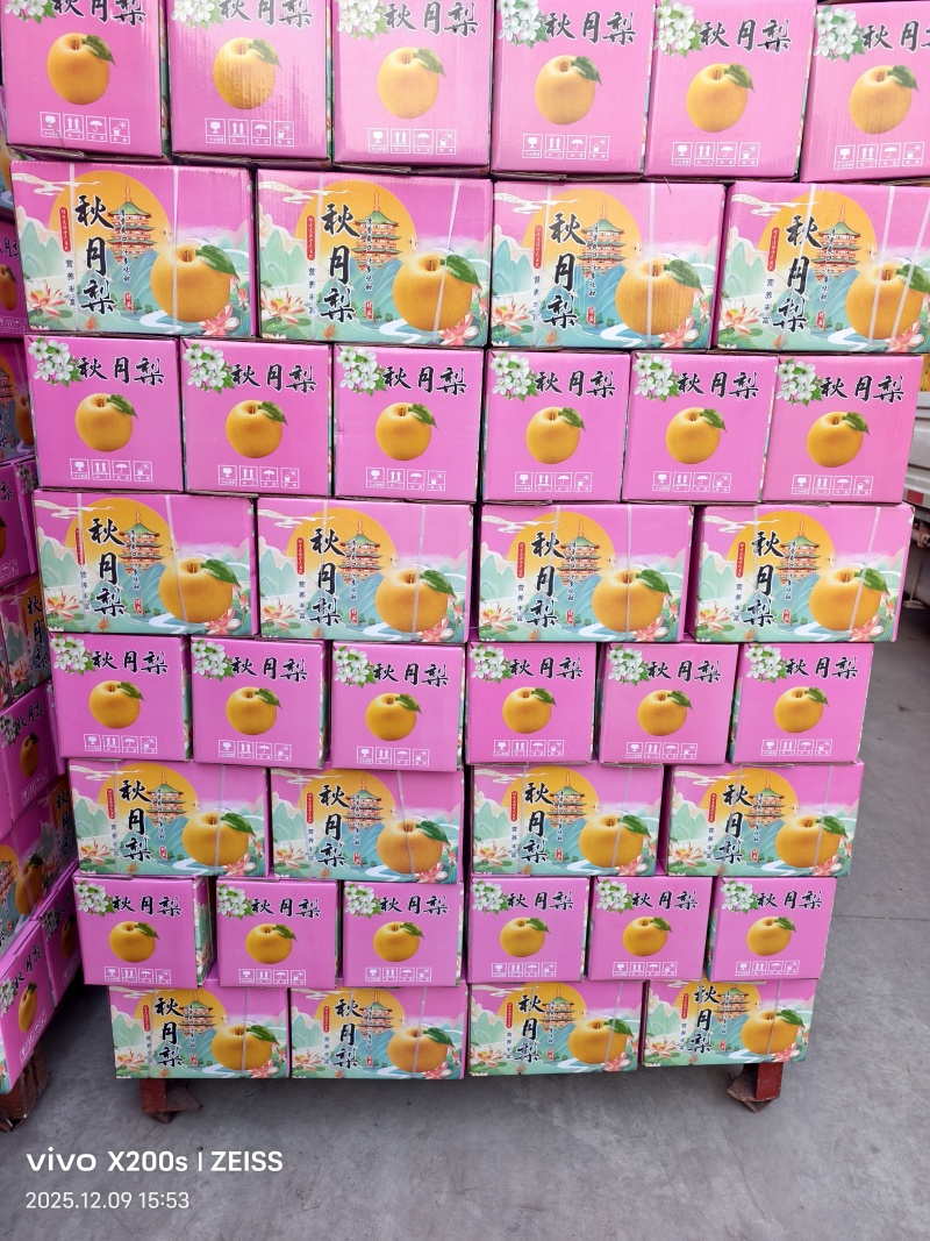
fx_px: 824
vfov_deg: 73.9
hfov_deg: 58.9
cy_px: 620
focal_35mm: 23
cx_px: 465
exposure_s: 1/100
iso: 72
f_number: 1.57
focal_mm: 5.6
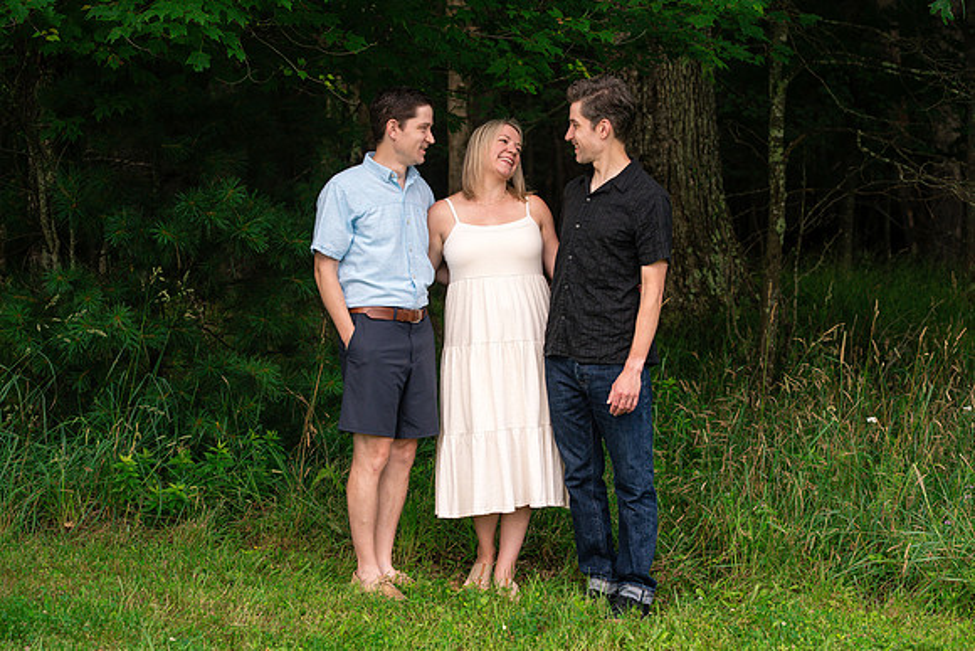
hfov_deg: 21.4
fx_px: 2579
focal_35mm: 95
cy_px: 313
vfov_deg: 14.4
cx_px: 484
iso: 400
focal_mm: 85
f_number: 4.5
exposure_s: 1/800
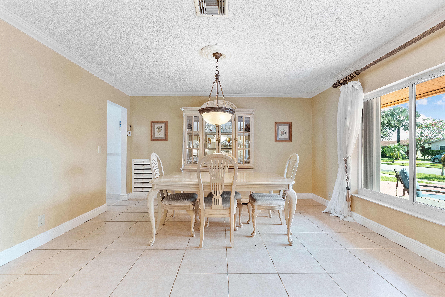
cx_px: 222
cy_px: 148
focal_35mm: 16
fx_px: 198
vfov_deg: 73.8
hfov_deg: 96.7
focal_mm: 16
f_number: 8
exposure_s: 1/8
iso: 800
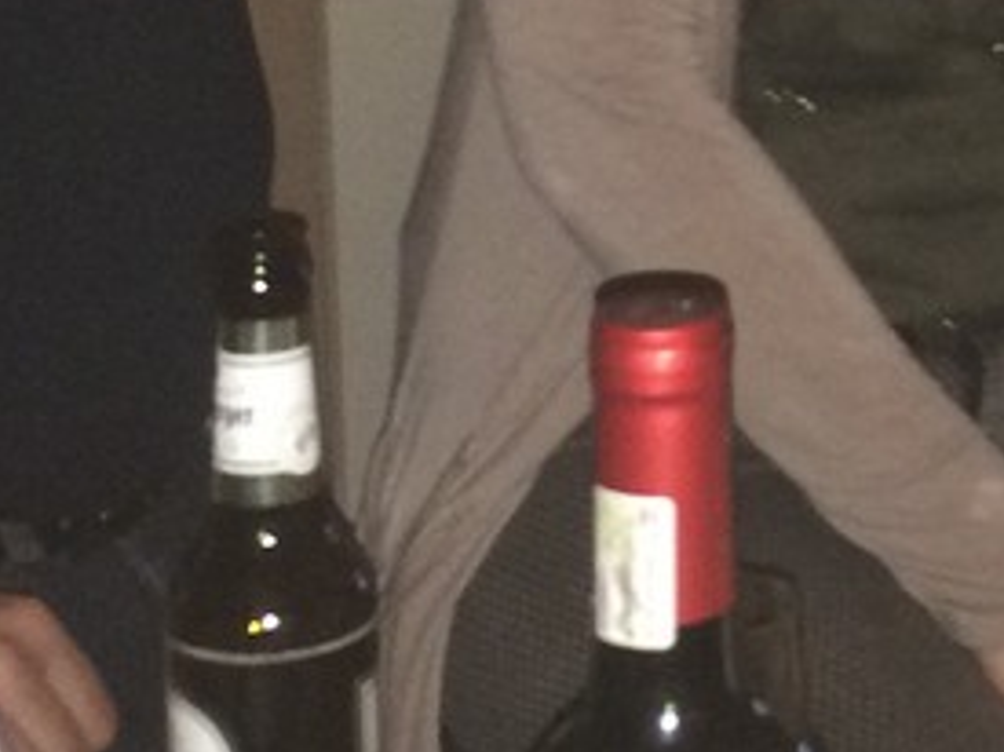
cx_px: 953
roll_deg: +1.7
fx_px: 3914
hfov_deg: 14.4
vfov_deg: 10.5
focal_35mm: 135
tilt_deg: -4.9
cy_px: -460
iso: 160
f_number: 2.2
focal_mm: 4.15
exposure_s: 1/17
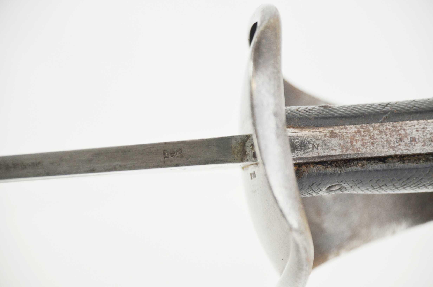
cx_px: 216
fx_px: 2431
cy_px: 144
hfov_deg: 10.2
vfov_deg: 6.8
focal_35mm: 202
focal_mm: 135
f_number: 5.6
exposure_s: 1/200
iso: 800
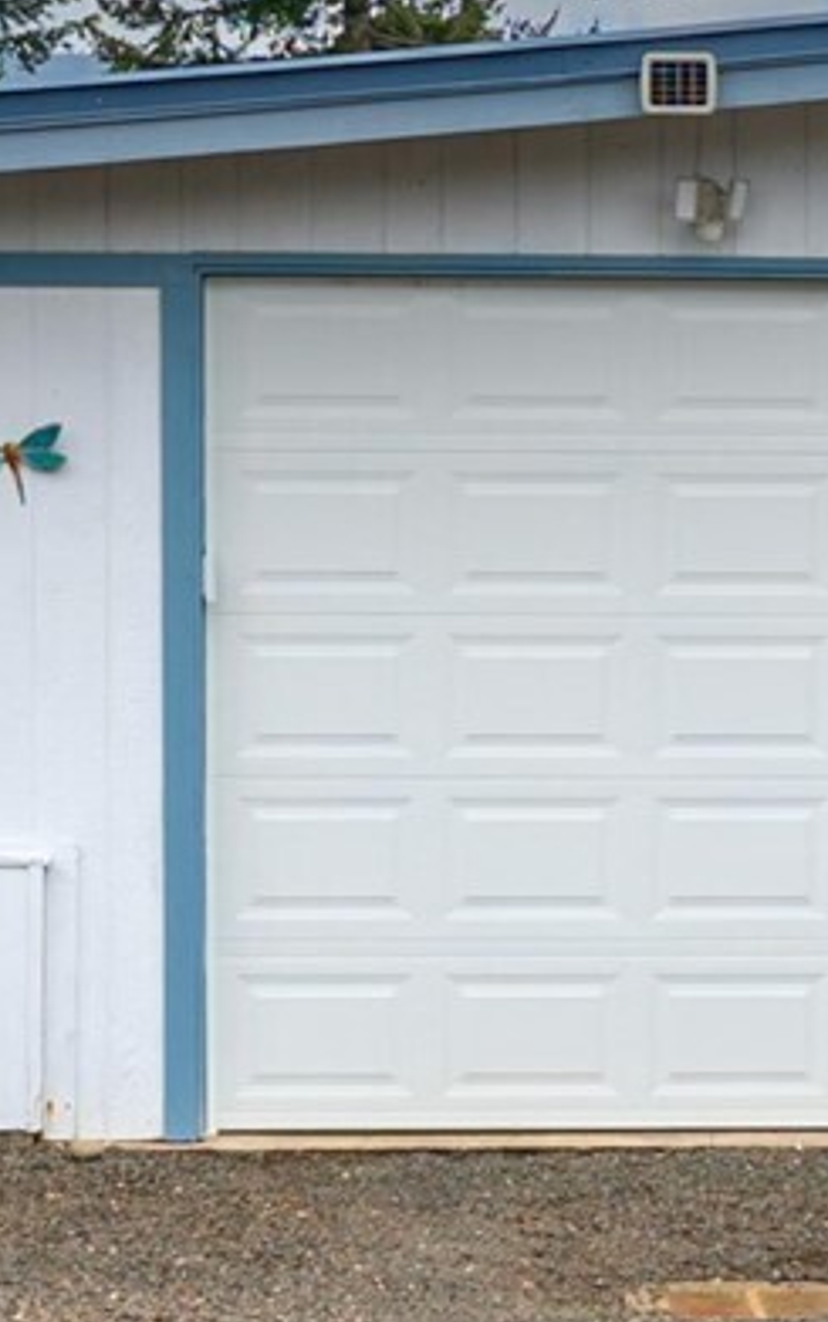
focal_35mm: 106
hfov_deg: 12.3
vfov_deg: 19.2
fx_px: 3820
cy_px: 112
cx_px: 640
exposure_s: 1/60
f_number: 8
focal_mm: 24
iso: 80
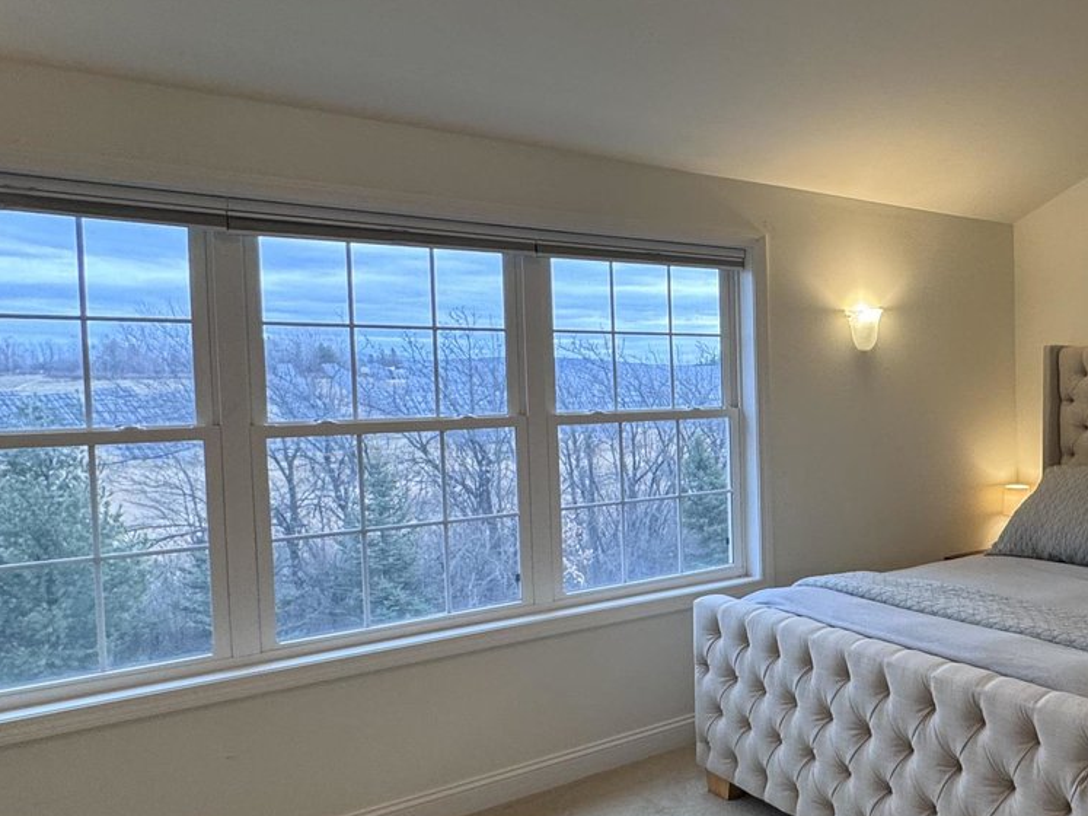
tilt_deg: -2.4
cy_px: 421
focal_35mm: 30
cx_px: 998
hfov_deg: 52.1
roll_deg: +0.4
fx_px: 943
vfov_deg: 46.8
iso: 160
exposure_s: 1/120
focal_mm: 2.22
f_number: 2.2
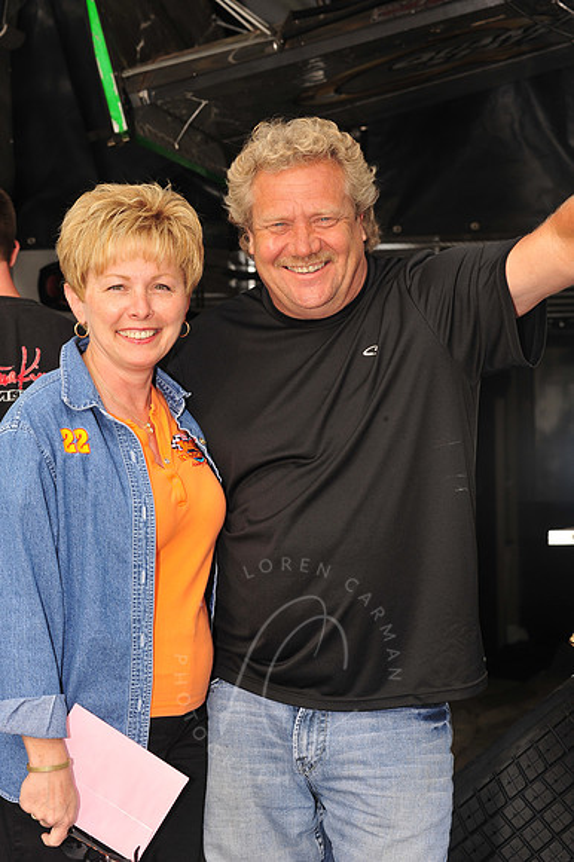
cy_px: 431
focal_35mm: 105
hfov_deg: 13.0
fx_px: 2514
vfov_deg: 19.5
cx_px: 287
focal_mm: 105
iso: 500
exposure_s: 1/250
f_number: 11
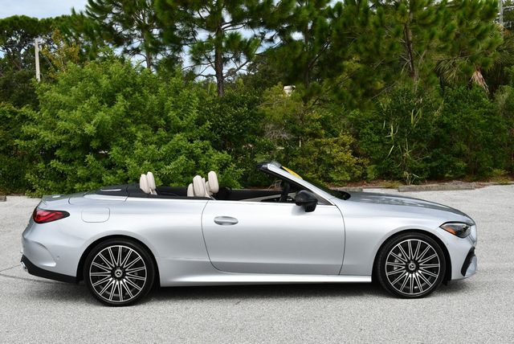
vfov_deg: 28.1
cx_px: 257
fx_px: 686
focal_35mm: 48
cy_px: 172
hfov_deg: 41.1
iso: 100
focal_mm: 24
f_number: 8
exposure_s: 1/250
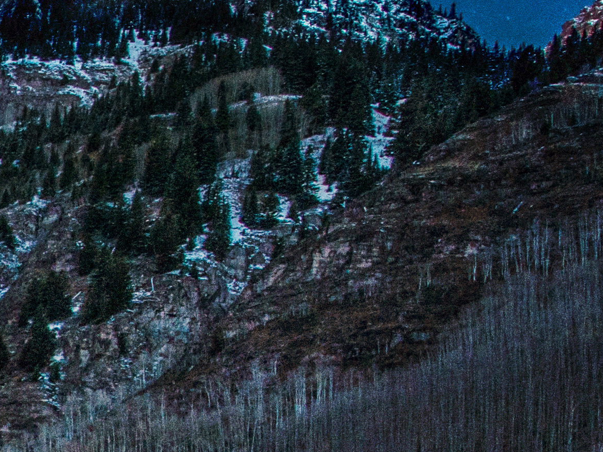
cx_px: -940
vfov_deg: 15.0
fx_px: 1480
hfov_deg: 13.8
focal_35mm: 85
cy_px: 817
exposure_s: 30
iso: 500
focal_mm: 14
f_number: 11
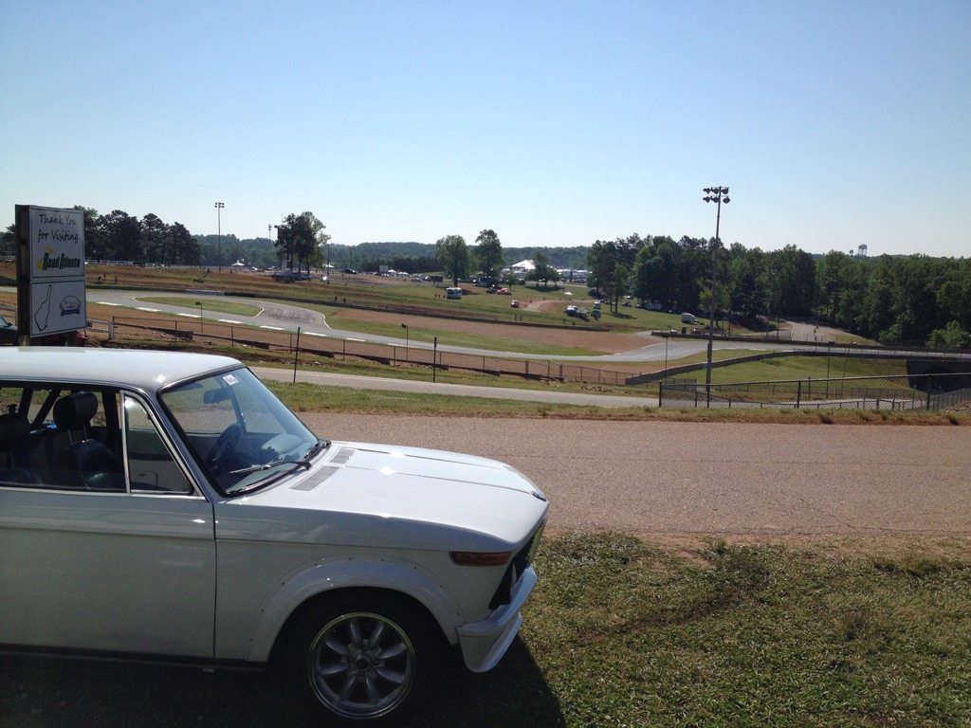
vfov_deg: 40.7
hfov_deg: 52.6
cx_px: 486
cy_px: 364
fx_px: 982
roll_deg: -0.1
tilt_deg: -6.0
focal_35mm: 35
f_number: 2.4
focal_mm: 4.28
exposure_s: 1/3067
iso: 50
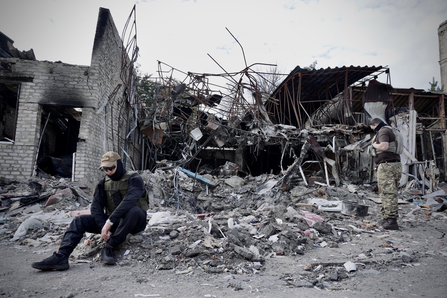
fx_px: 298
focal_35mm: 24
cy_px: 149
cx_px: 224
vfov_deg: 53.1
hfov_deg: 73.7
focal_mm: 16
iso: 100
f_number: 4.5
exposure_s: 1/200
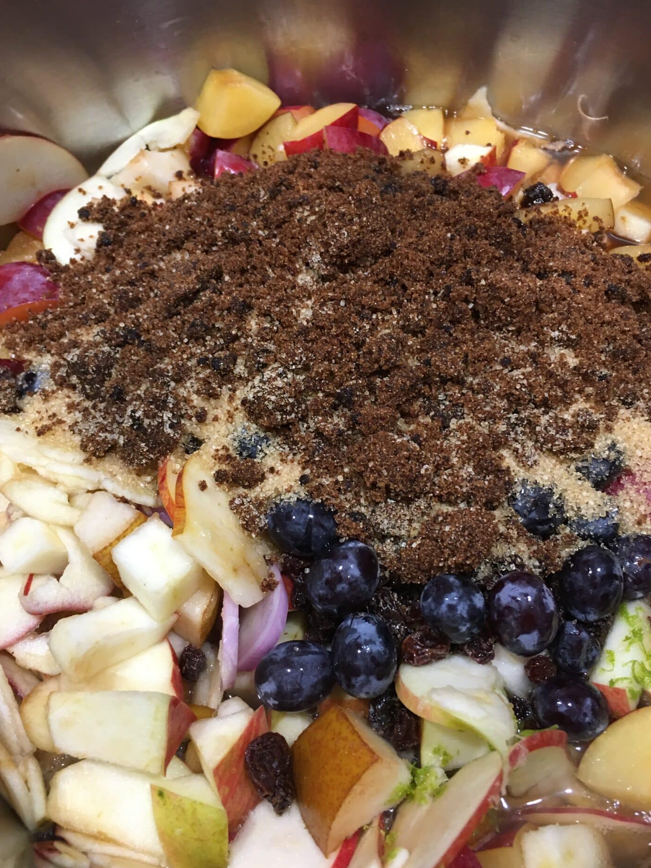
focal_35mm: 32
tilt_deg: -59.3
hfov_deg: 44.2
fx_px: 802
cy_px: 442
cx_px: 333
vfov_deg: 56.8
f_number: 2.2
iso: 80
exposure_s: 1/17
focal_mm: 4.15
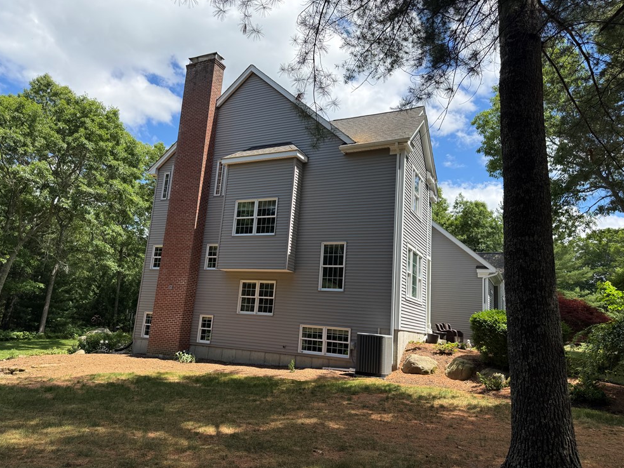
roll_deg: -5.2
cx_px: 307
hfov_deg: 69.4
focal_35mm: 25
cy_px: 231
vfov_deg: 54.9
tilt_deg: +12.5
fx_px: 451
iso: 100
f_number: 1.78
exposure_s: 1/2525
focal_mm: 6.76
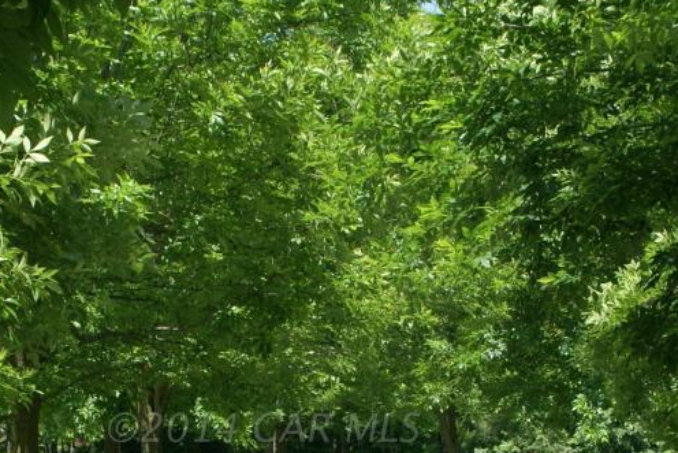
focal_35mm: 139
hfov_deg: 14.7
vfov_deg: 9.8
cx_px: 264
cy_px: 428
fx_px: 2618
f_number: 9
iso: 100
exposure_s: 1/125
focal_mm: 40
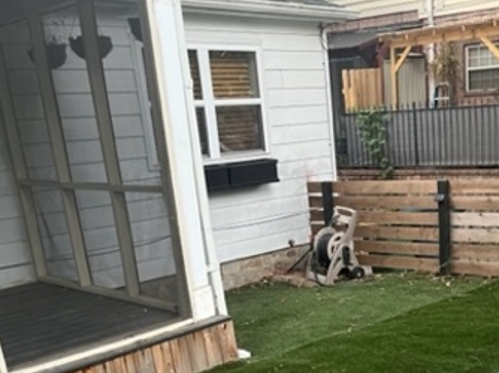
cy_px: 361
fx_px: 749
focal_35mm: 52
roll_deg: +3.3
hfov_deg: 35.8
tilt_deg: -19.3
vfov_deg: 26.7
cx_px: 388
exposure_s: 1/86
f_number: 1.6
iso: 125
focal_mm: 5.1
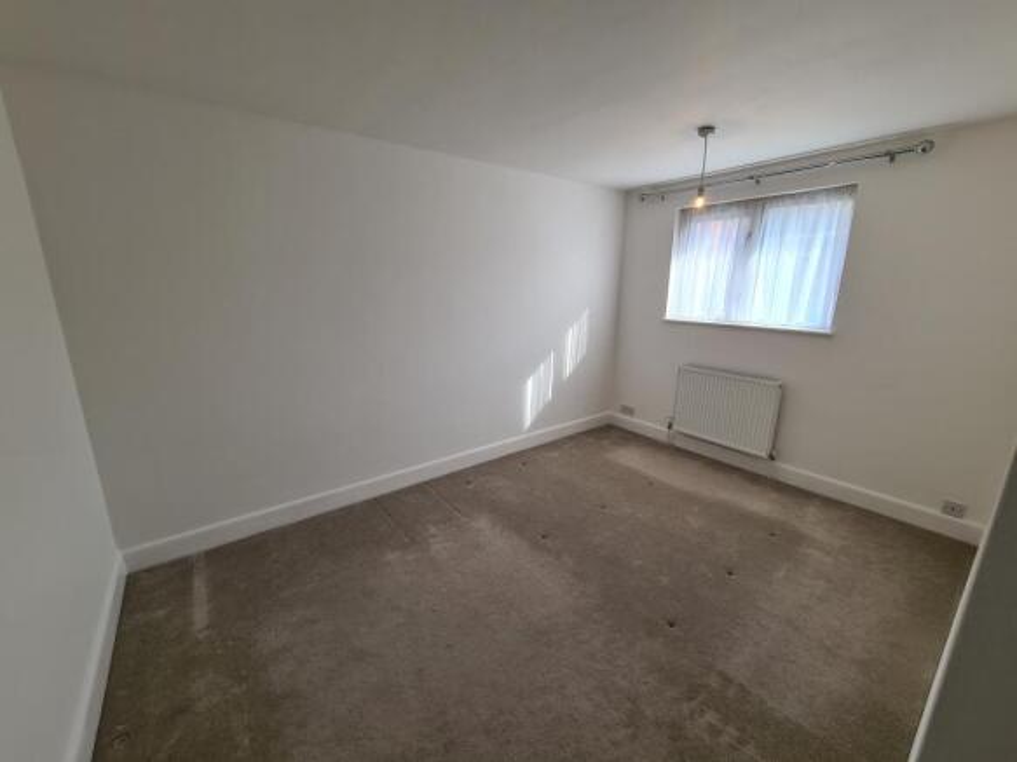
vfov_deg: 89.9
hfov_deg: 106.2
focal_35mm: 13
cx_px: 508
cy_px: 381
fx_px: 382
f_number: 2.2
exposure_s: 1/122
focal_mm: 2.2
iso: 50
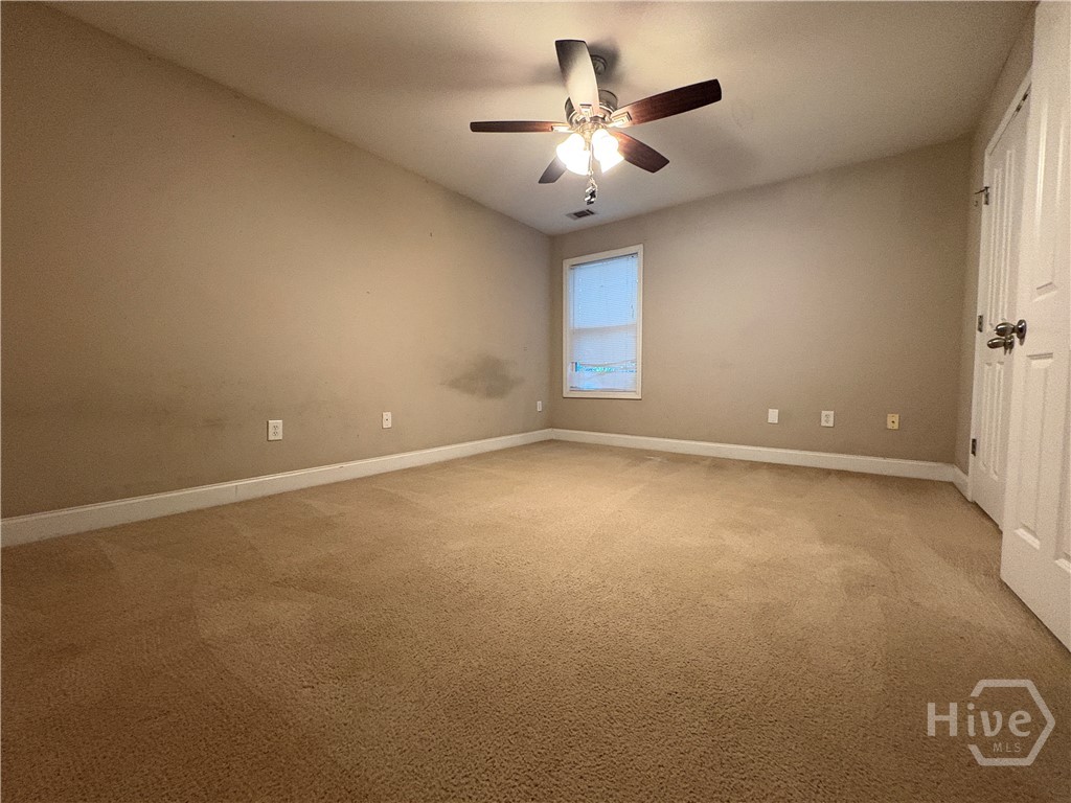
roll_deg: +0.6
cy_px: 402
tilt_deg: -2.3
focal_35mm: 14
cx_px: 536
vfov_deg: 85.7
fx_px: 433
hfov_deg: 102.1
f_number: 2.2
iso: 500
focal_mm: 2.22
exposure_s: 1/60
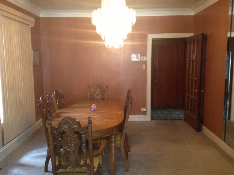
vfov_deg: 42.8
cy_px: 88
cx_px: 117
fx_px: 223
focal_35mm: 33
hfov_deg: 55.4
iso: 250
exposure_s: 1/17
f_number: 2.4
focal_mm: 3.3
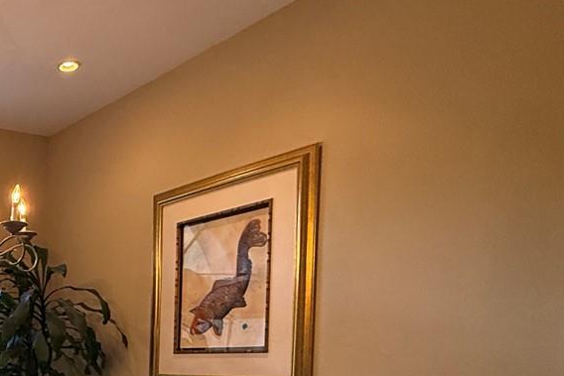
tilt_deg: -1.7
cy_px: 390
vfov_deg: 30.0
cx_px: -113
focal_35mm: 41
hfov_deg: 36.5
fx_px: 642
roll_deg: -1.4
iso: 320
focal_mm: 2.22
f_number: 2.2
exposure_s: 1/120
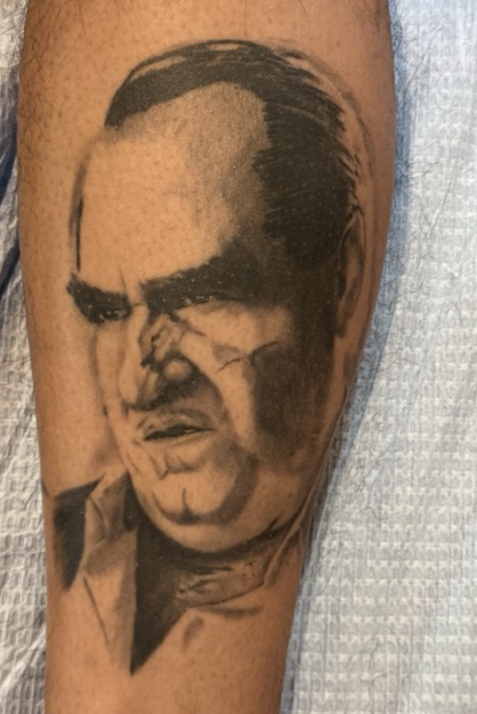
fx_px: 1012
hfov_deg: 26.5
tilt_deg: -81.4
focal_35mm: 51
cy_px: 352
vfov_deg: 38.9
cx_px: 227
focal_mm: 6.76
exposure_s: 1/40
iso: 400
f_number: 1.78
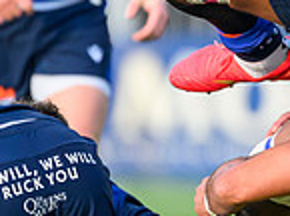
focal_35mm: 2805
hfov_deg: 0.7
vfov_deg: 0.5
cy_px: -16
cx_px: 502
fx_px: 23441
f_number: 4
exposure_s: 1/1600
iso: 1250
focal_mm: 560
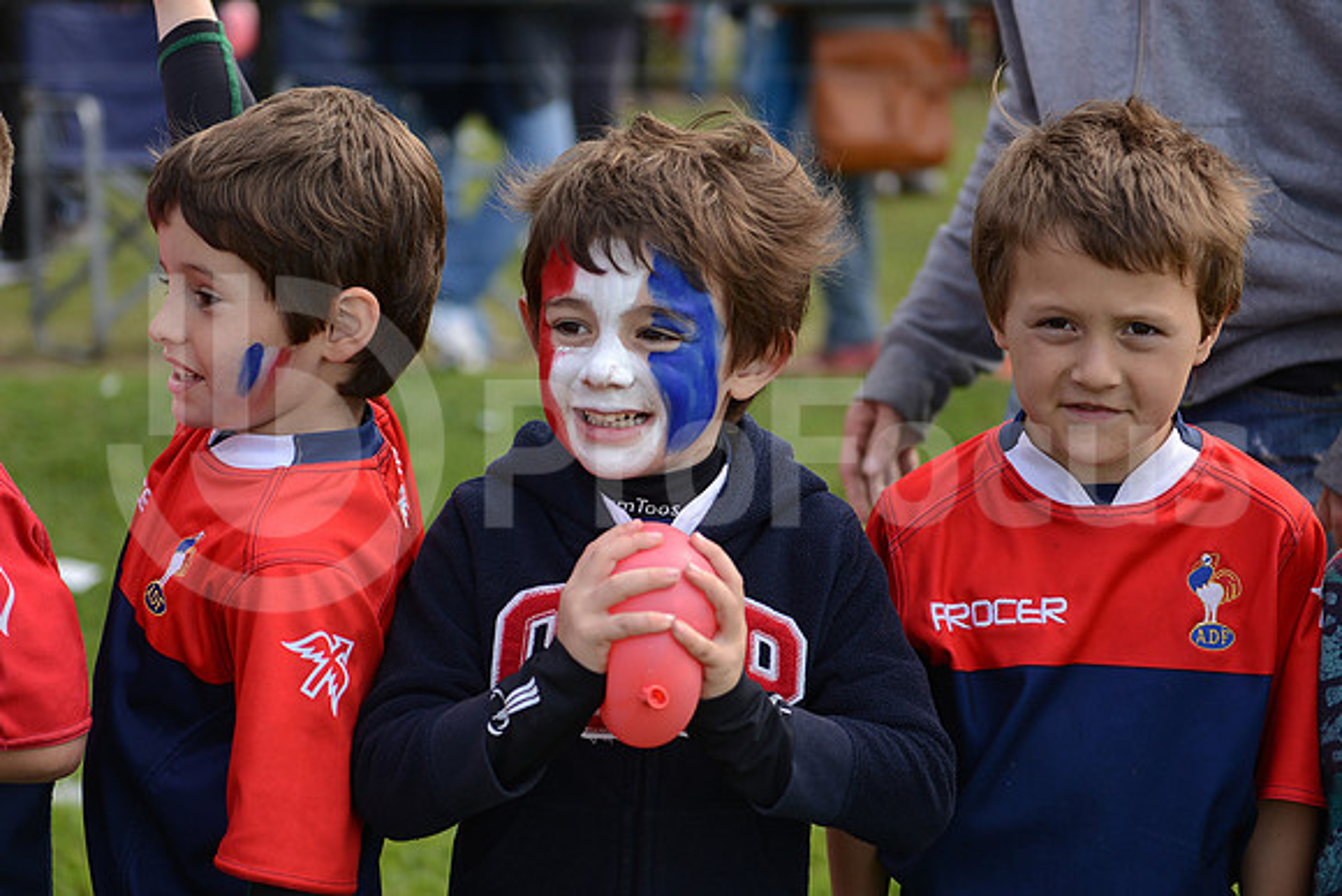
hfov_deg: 28.8
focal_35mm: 70
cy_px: 448
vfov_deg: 19.5
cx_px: 671
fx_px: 2610
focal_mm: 70
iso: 250
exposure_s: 1/1250
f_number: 2.8
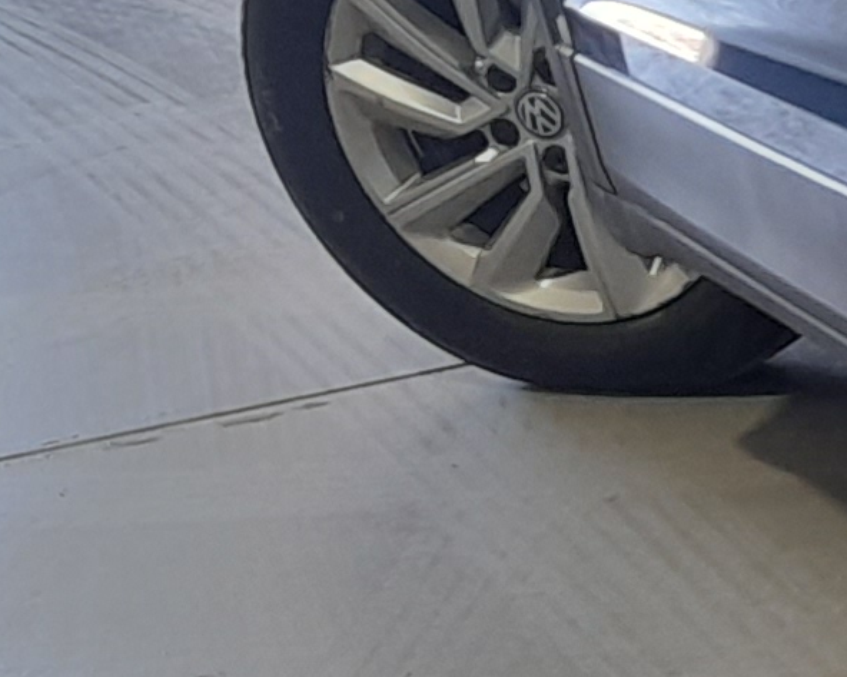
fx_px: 4134
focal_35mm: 165
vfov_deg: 9.4
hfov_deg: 9.6
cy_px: 263
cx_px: 2365
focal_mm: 4.6
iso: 80
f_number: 2
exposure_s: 1/50
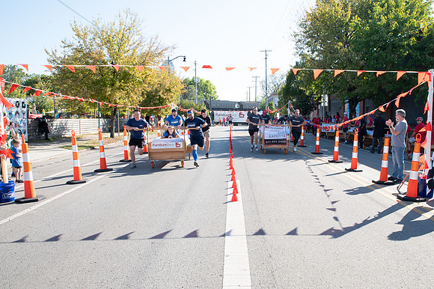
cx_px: 248
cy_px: 150
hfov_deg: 63.4
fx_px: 350
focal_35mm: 29
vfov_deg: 44.9
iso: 320
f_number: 9
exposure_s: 1/200
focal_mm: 24
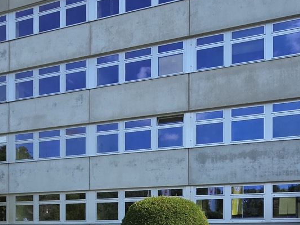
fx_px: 295
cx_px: 156
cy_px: 225
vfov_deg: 37.4
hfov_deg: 54.0
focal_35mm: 34
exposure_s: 1/994
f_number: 2.2
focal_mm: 2.2
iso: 50
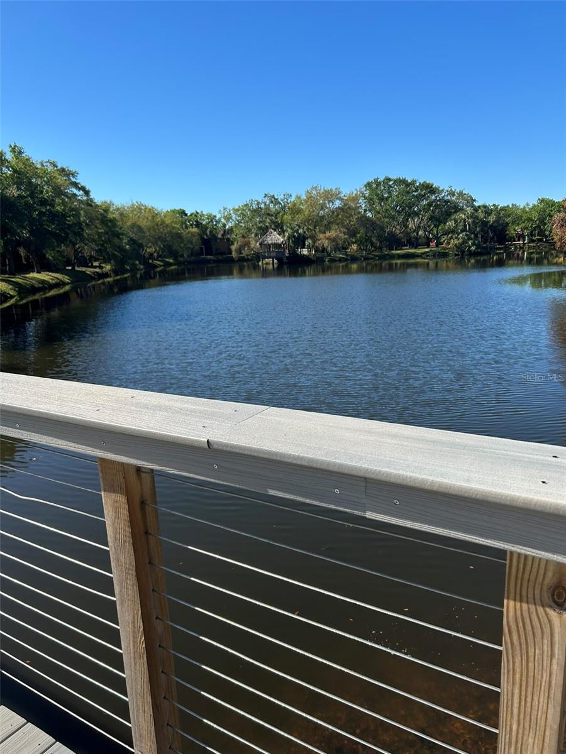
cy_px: 377
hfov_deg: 53.1
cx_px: 283
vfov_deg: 67.3
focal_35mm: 26
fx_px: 567
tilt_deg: -12.2
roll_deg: +2.7
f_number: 1.5
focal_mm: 5.7
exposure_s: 1/3165
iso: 50
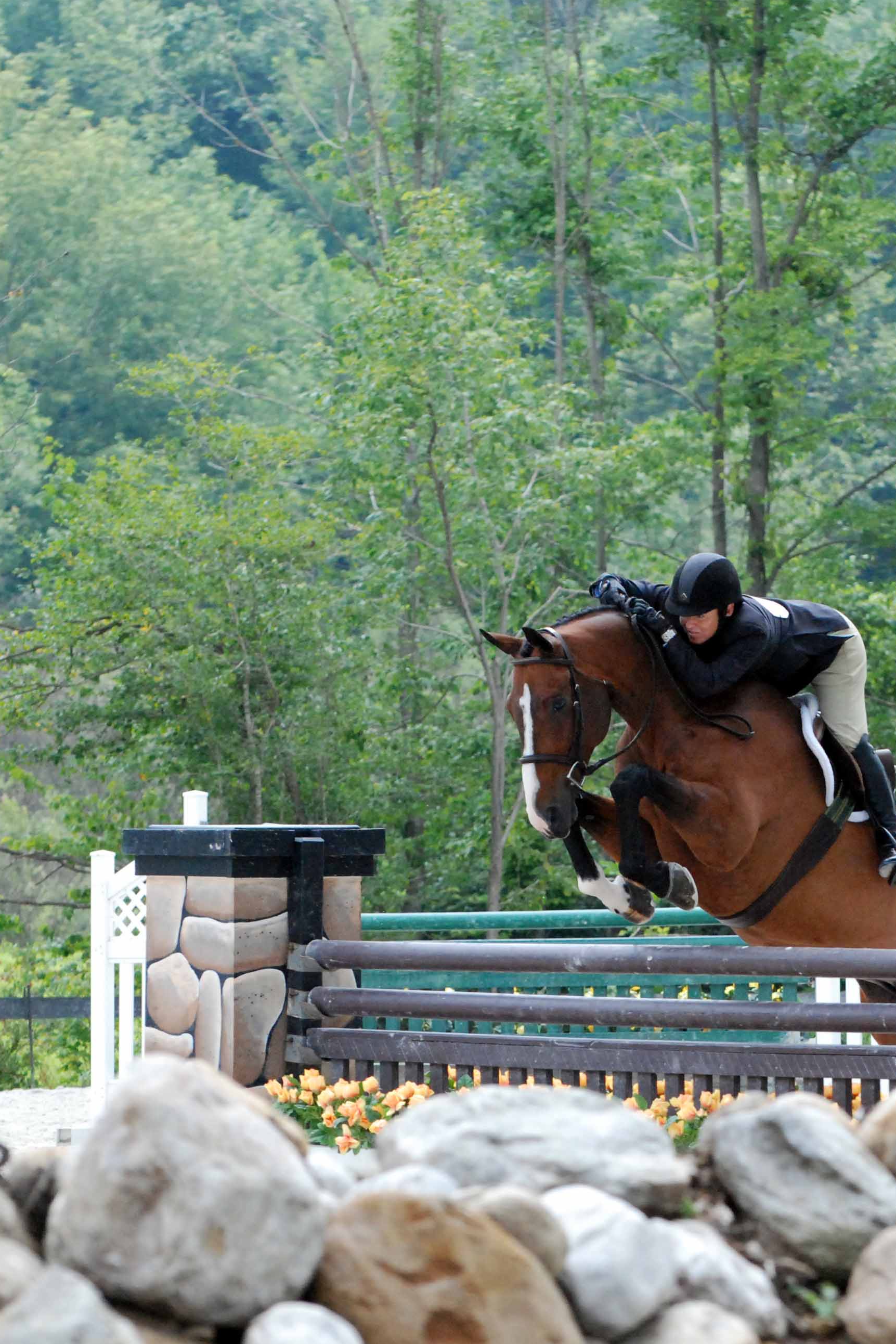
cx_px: 720
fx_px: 9745
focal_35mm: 261
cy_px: 673
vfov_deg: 7.9
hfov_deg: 5.3
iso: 1600
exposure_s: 1/2000
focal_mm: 116
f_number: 5.6
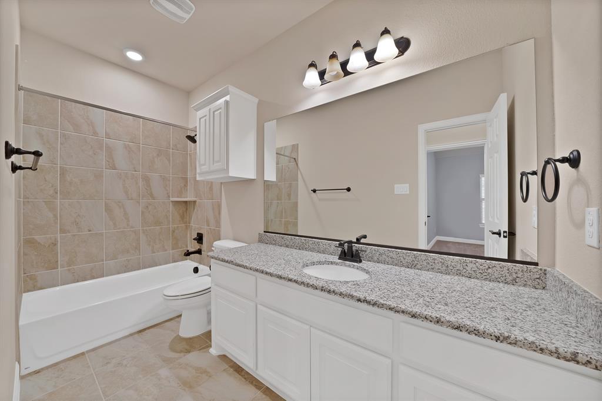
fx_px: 201
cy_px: 200
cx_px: 301
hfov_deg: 112.6
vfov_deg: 90.0
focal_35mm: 12
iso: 640
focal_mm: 12
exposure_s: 1
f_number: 10
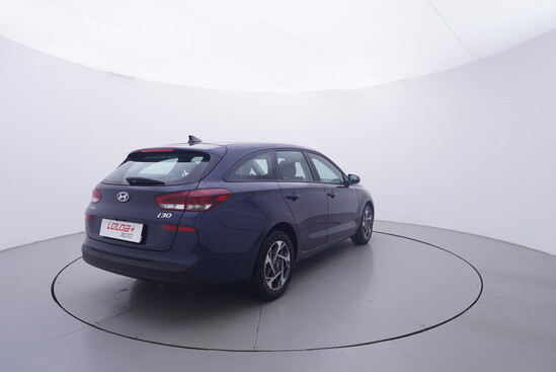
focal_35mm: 22
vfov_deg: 56.2
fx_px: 348
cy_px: 186
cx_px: 278
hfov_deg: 77.3
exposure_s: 1/80
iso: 200
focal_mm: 15
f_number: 5
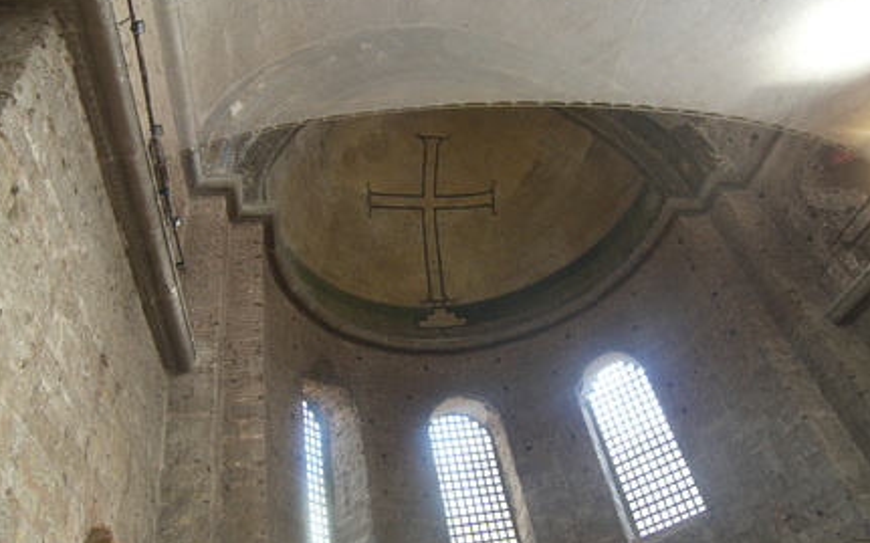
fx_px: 616
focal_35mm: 26
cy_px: 270
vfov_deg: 47.6
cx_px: 428
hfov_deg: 70.4
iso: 100
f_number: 2.8
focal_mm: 5
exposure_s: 1/10
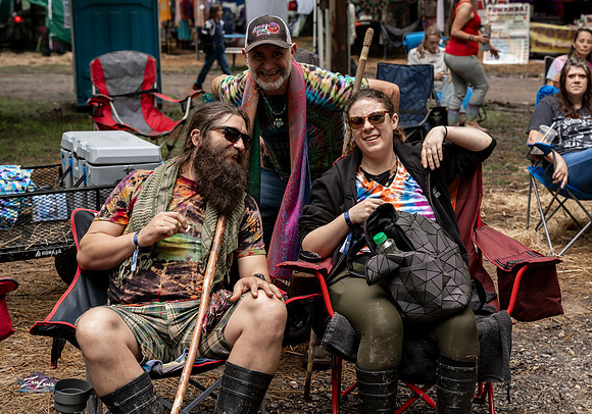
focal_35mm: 63
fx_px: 1059
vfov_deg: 22.1
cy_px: 199
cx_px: 358
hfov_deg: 31.1
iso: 640
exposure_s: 1/320
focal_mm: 53
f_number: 4.5
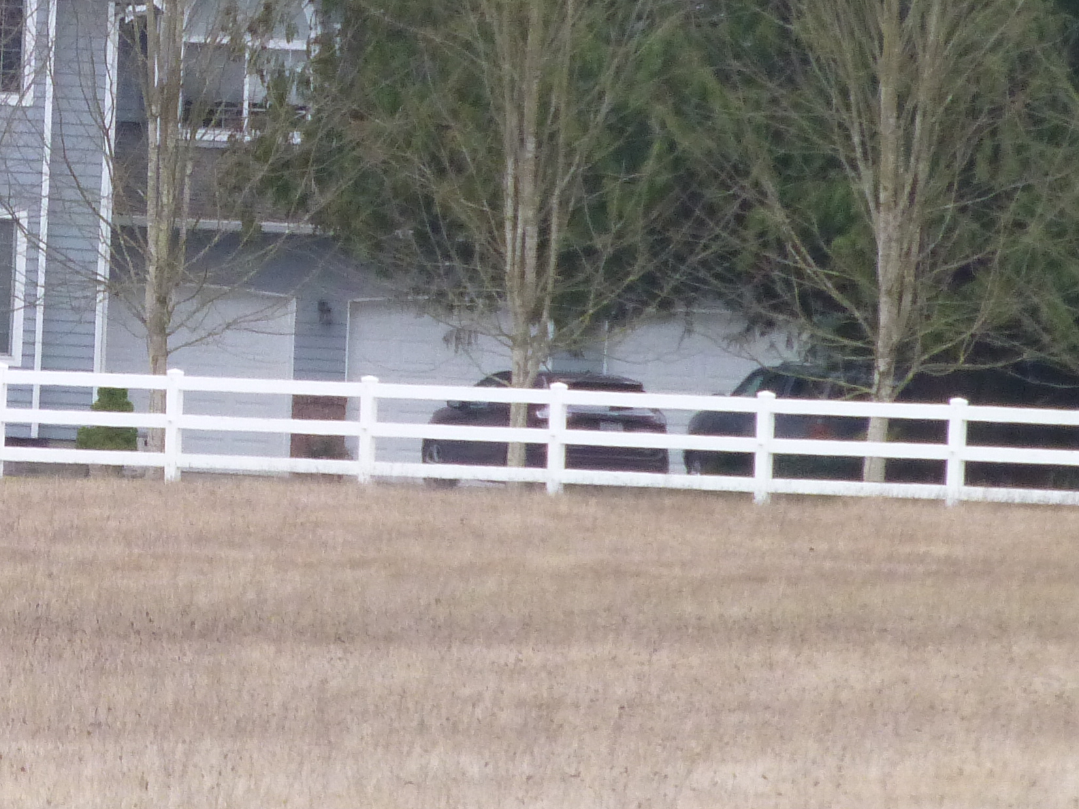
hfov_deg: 3.3
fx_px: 18827
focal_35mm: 604
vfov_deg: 2.5
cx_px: -89
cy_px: 21
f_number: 5.6
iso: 320
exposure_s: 1/80
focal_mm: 41.3
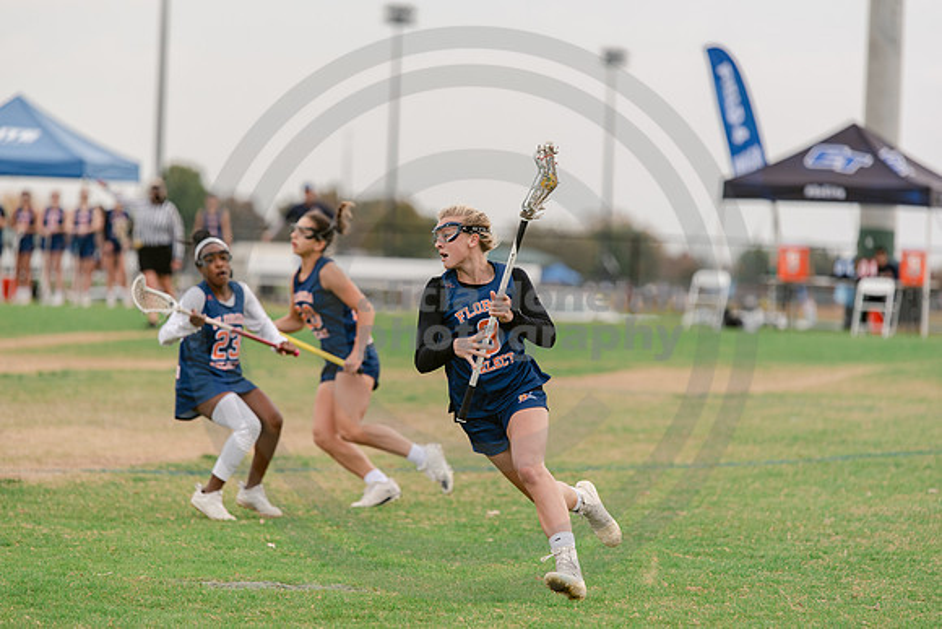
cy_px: 314
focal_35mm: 200
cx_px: 471
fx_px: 5234
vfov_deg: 6.9
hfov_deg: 10.3
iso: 250
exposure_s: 1/1250
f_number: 3.2
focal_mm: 200
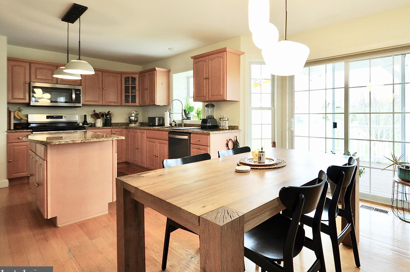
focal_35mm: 19
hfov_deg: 85.3
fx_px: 216
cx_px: 257
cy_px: 112
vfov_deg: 64.0
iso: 400
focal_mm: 10
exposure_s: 1/80
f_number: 4.5
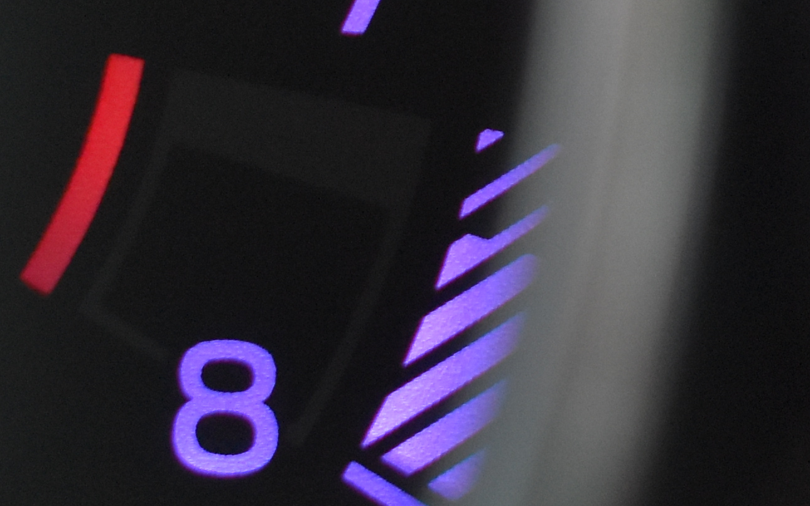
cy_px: -483
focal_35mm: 256
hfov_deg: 7.9
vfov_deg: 5.0
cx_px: 1567
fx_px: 5651
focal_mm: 36
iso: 1600
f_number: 4.8
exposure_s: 1/60
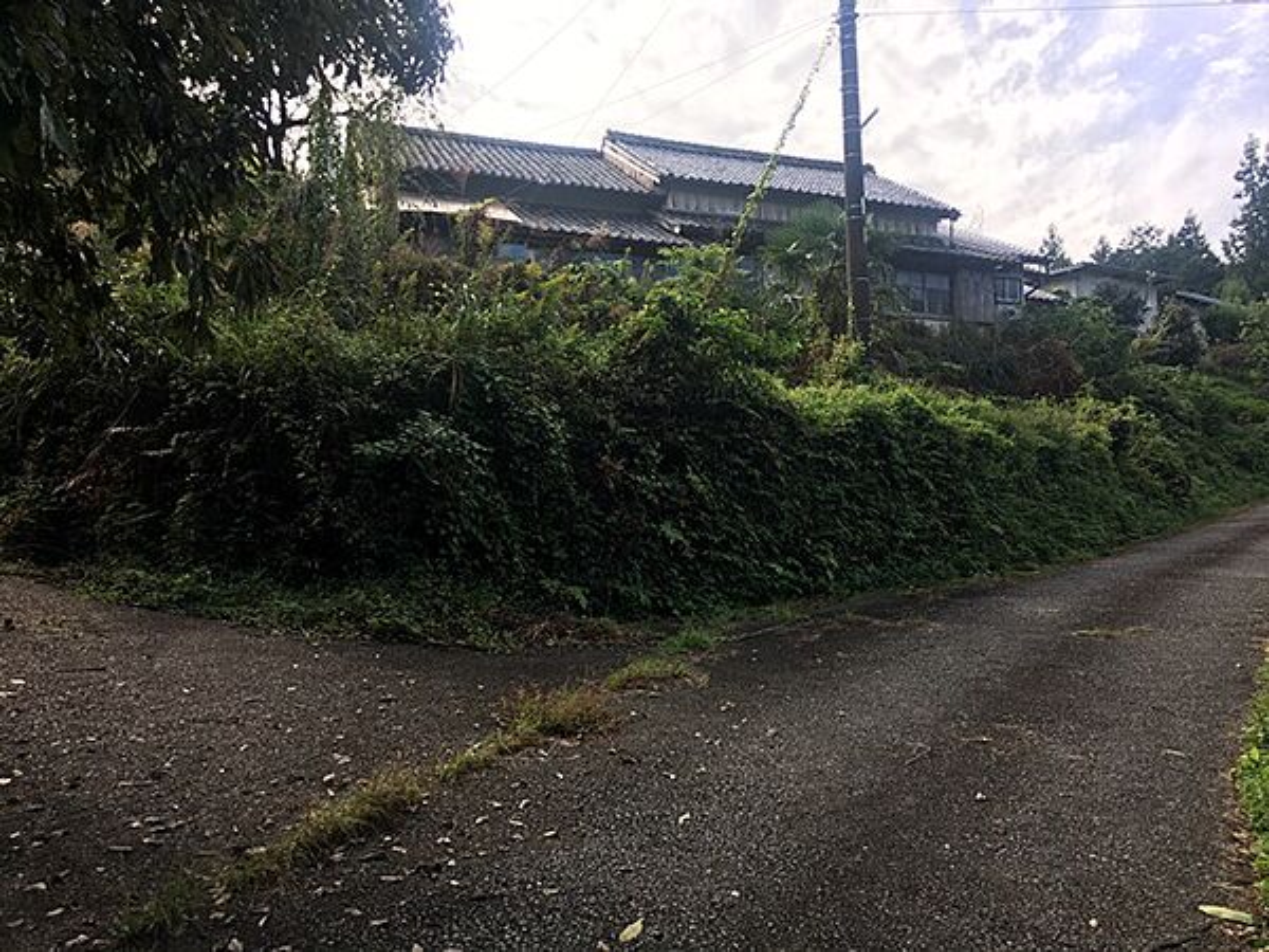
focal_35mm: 29
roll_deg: -0.9
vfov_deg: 48.2
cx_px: 634
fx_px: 1063
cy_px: 476
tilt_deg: +7.5
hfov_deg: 61.7
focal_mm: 4.15
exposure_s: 1/487
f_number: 2.2
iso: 25
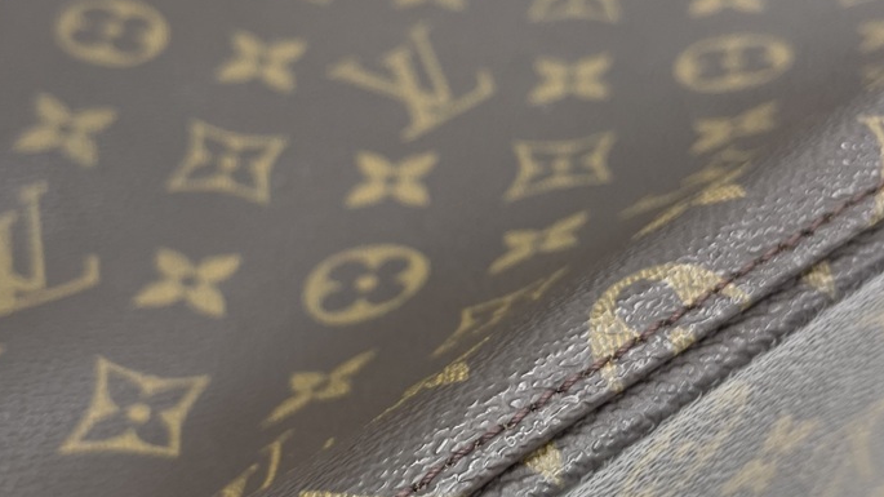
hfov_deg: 39.1
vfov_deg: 22.6
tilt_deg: -57.1
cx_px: 405
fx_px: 1242
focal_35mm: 53
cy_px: 263
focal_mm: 5.1
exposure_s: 1/100
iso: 40
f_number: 1.6
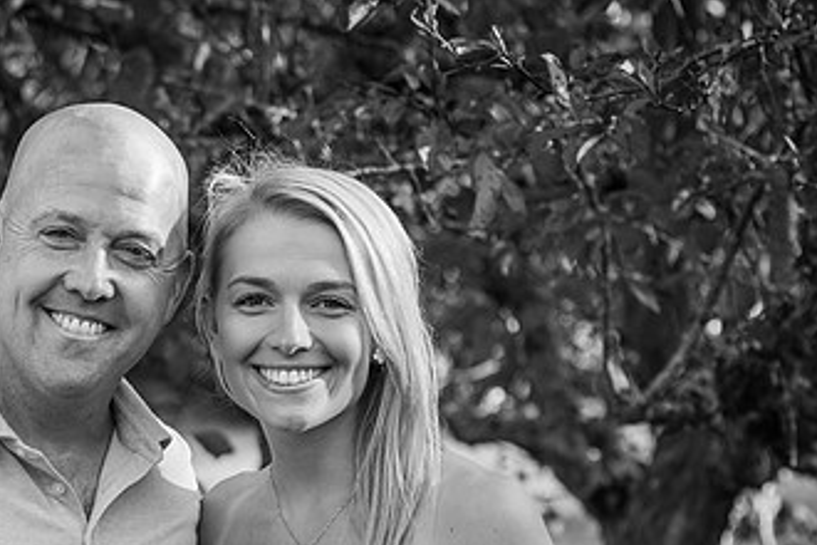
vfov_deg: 5.1
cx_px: 153
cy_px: 450
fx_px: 6104
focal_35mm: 269
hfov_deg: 7.6
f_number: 4
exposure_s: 1/400
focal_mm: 102
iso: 400
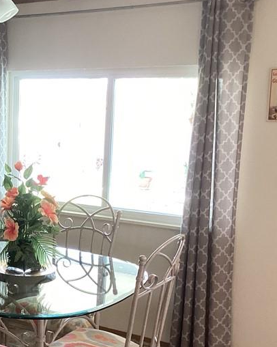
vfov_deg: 30.9
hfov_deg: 23.2
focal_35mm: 61
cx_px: -40
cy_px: 210
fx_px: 625
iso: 100
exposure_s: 1/60
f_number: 2.4
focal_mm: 3.3
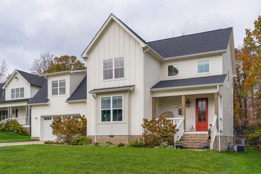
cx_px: 130
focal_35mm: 34
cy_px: 87
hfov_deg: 55.8
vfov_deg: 38.9
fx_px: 246
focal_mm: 34
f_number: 7.1
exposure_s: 1/800
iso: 320
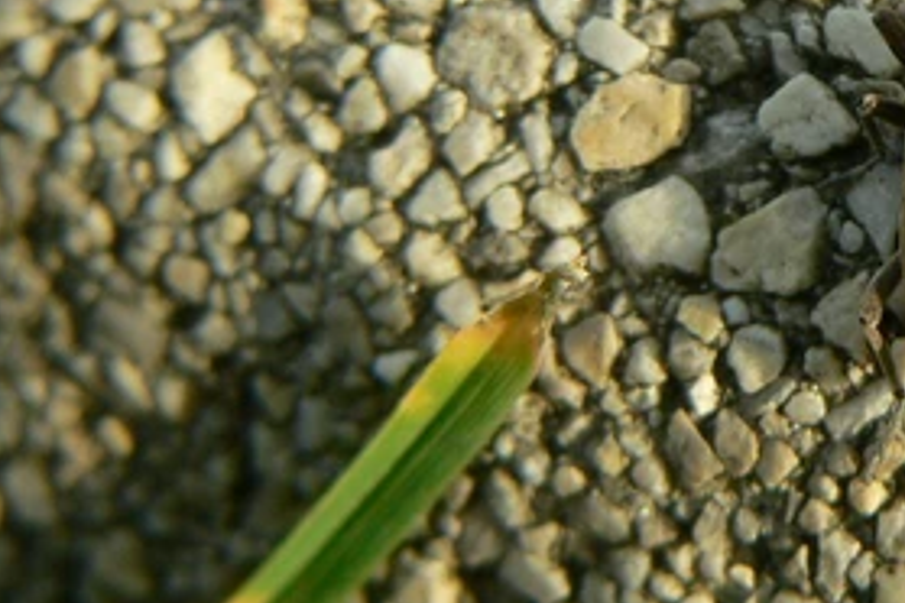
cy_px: 97
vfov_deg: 6.0
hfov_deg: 8.9
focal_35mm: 229
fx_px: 5756
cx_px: 960
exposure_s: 1/250
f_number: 4
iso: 80
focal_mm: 16.1
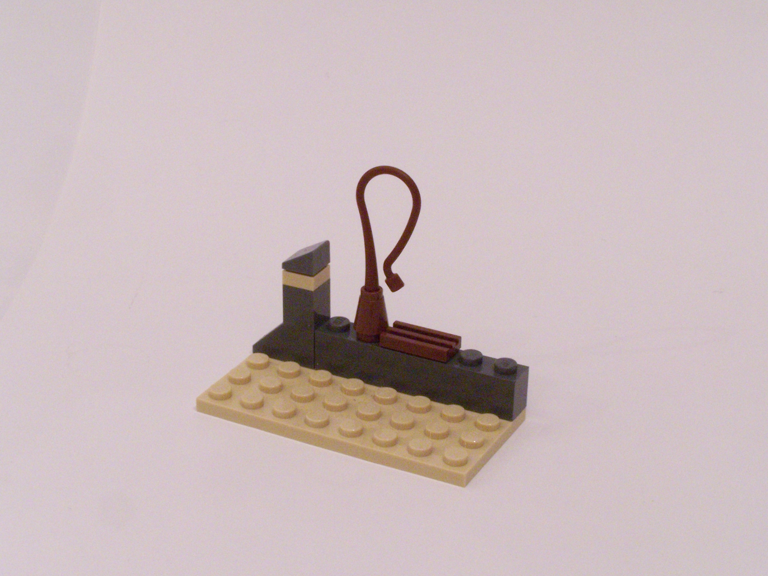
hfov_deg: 26.0
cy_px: 288
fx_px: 1664
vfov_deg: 19.6
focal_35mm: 75
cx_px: 384
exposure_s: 1/4
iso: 400
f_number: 8
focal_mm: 12.4
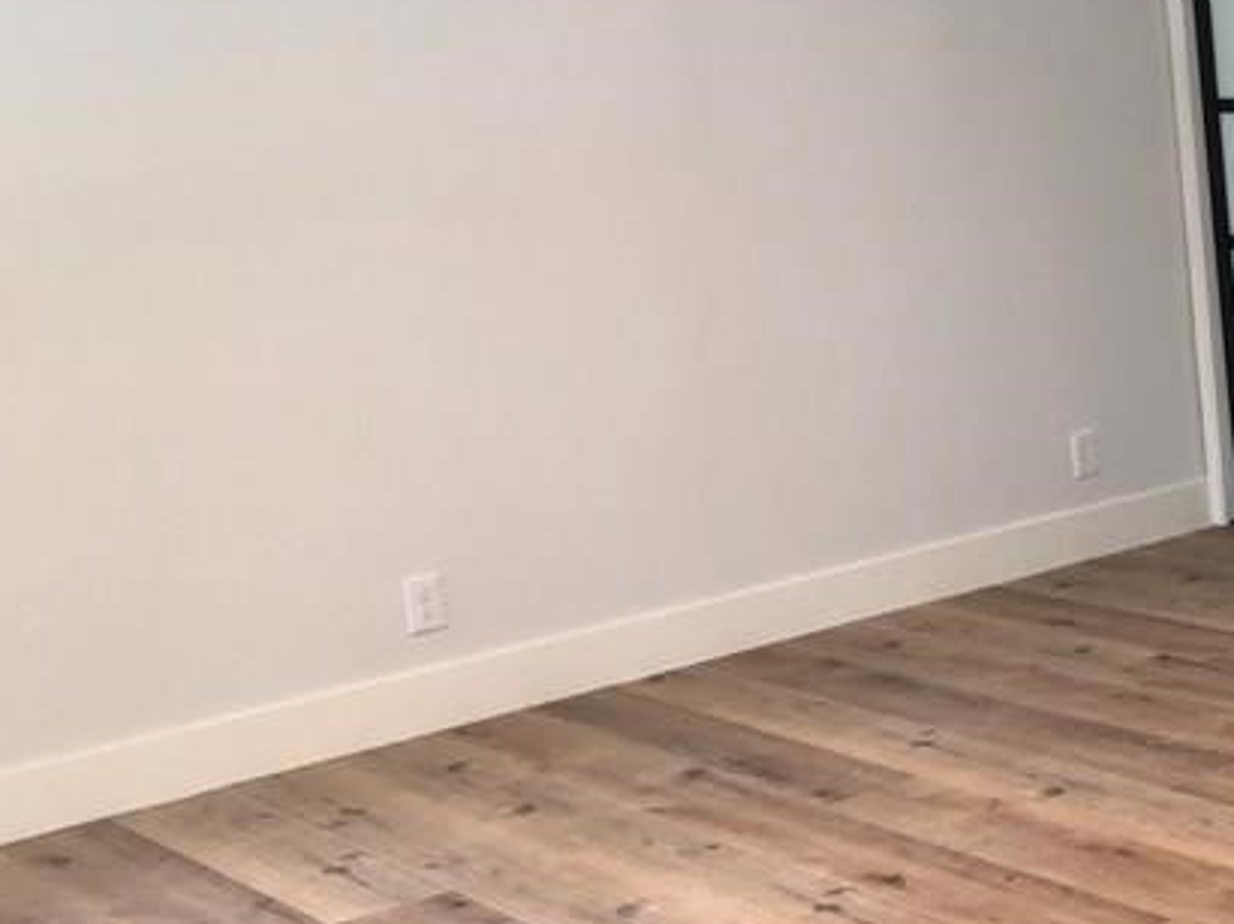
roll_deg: +3.3
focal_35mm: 70
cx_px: 1484
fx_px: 2494
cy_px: 485
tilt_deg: -13.6
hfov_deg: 25.0
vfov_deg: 21.0
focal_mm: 3.99
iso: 32
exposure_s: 1/30
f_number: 1.8
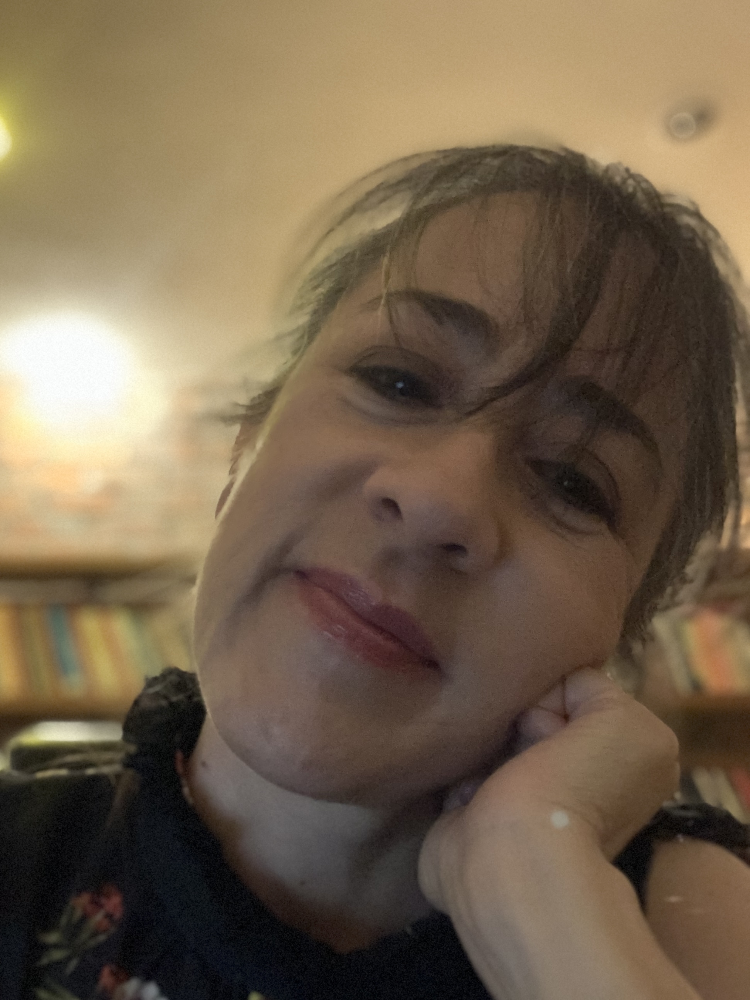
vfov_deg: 56.8
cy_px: 500
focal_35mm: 32
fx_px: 924
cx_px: 375
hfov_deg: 44.2
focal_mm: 2.87
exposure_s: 1/14
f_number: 2.2
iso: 1600
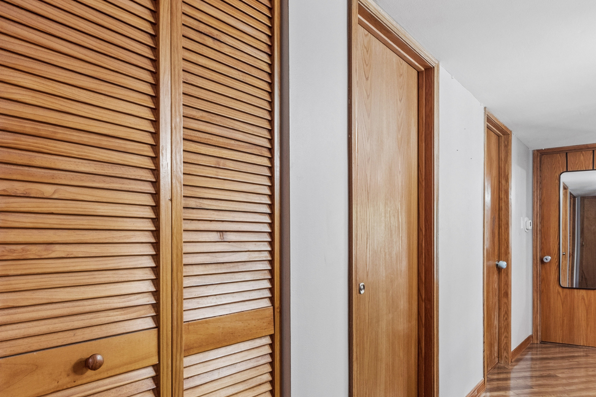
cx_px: 364
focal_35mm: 25
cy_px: 249
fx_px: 414
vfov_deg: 50.8
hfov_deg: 70.6
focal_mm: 10
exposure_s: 1/30
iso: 250
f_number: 8
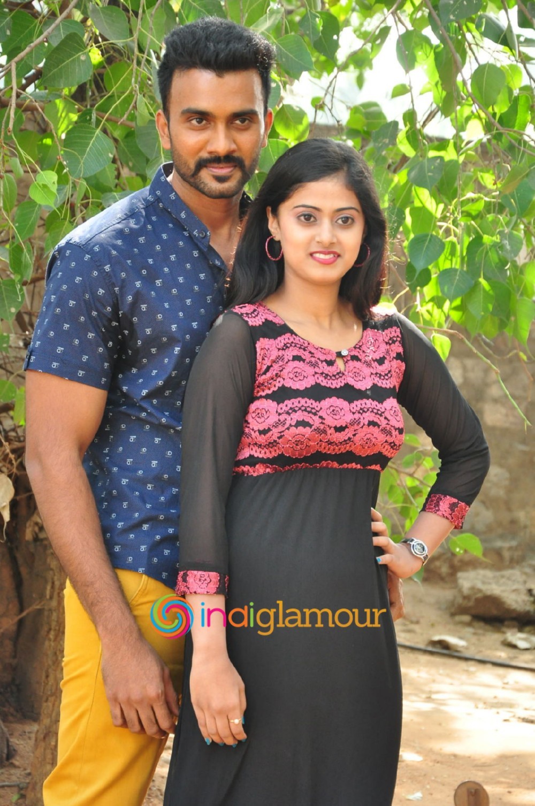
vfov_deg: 18.2
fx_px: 2516
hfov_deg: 12.1
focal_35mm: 112
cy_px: 403
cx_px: 268
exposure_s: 1/100
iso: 1000
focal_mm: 75
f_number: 6.3
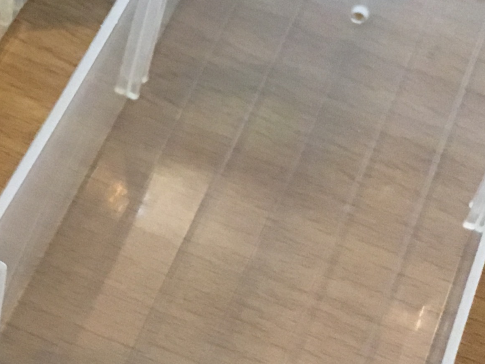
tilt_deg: -54.9
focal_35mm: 100
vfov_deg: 14.8
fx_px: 1401
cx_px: 15
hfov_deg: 19.2
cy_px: 174
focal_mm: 4.15
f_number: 2.2
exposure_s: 1/25
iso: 200
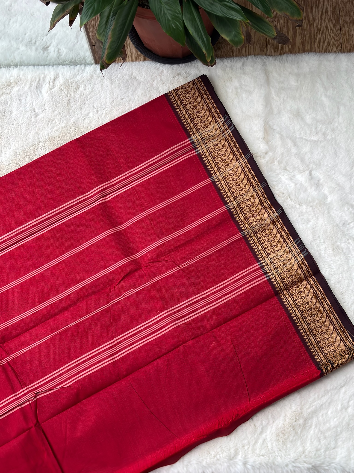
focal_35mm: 49
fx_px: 668
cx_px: 177
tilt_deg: -74.1
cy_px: 236
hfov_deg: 29.7
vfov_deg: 38.9
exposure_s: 1/100
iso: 40
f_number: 1.6
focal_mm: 5.96
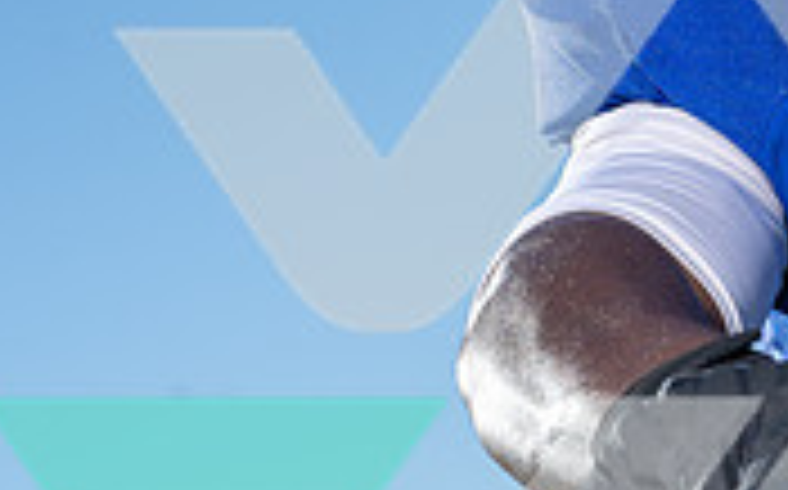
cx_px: 1139
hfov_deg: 10.4
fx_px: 4205
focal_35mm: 196
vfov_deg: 6.7
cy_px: 92
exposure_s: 1/250
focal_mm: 58
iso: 160
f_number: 10
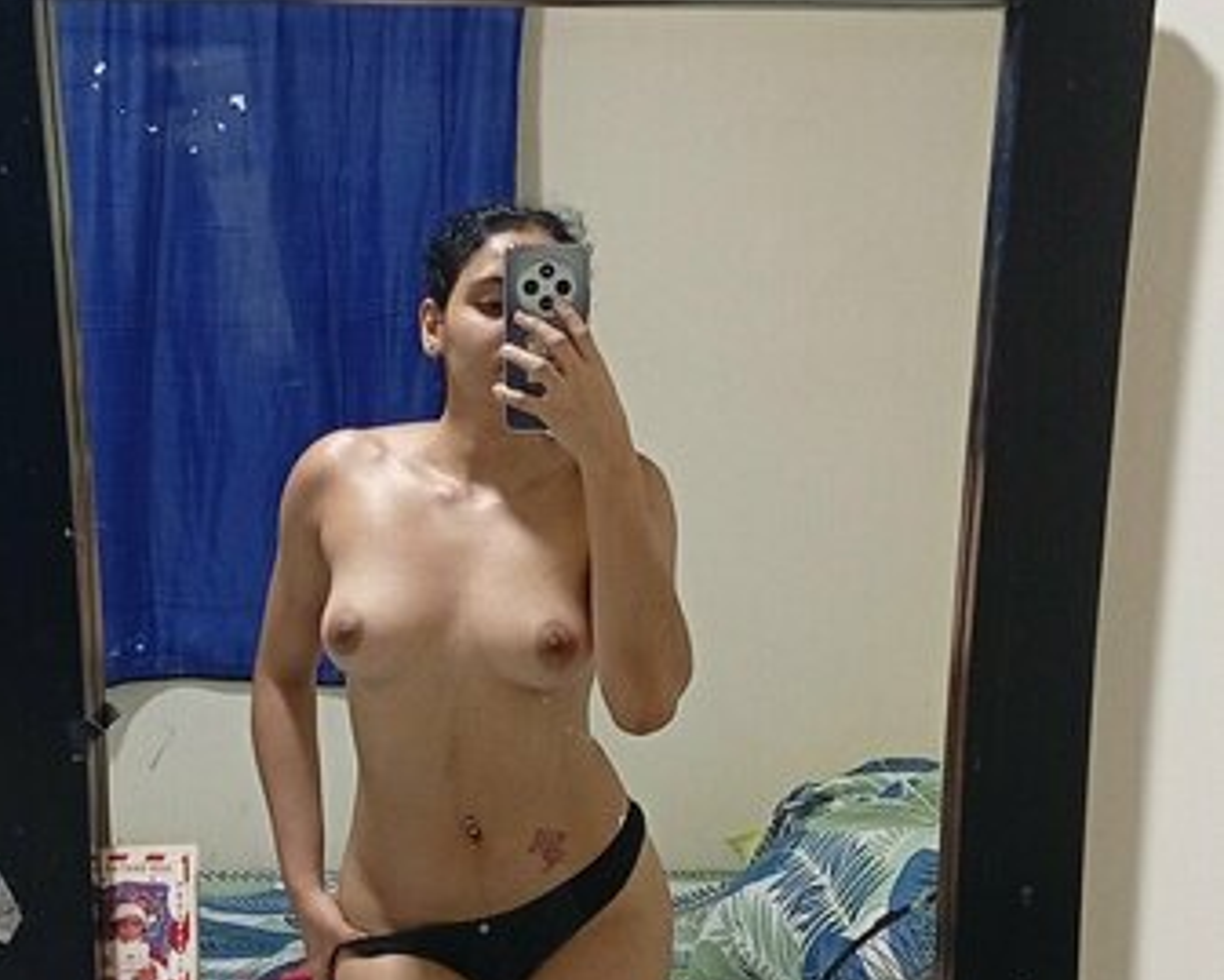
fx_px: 2573
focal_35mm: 71
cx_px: 608
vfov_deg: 21.5
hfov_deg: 26.8
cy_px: 568
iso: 700
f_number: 1.8
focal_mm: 3.98
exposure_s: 1/20
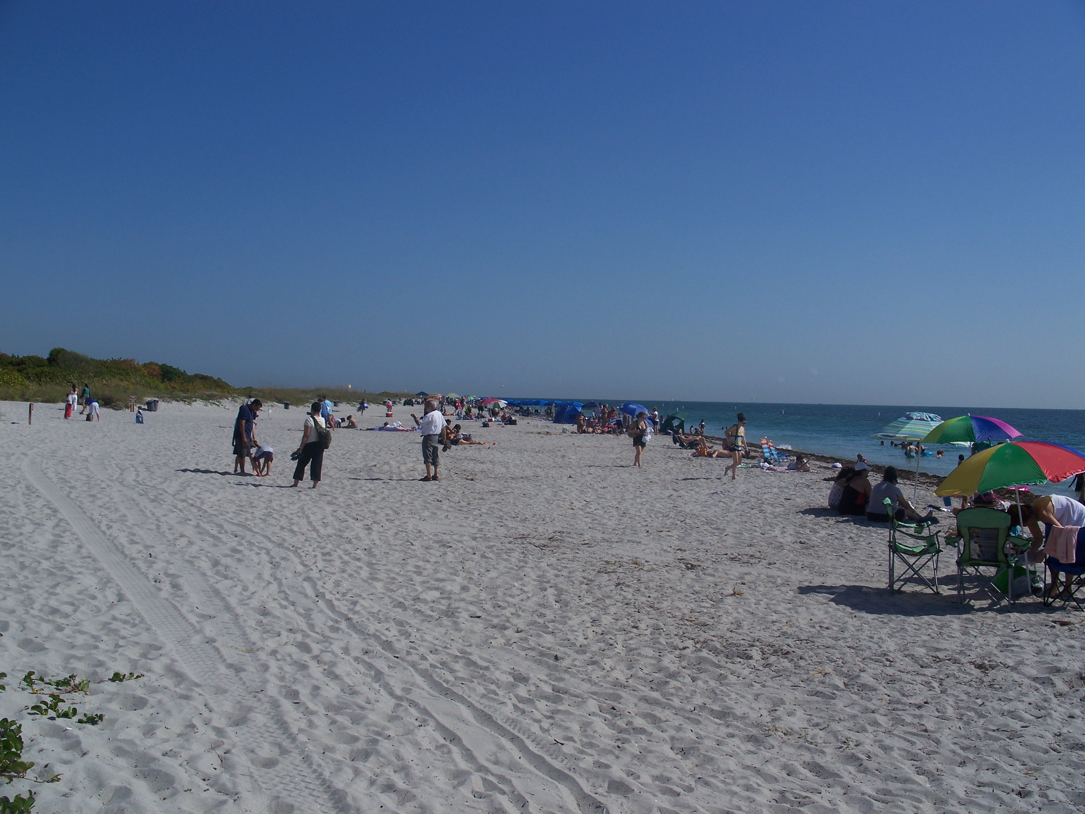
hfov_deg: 50.1
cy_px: 407
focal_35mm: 37
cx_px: 542
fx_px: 1160
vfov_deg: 38.7
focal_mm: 7.8
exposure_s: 1/800
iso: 64
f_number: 5.6
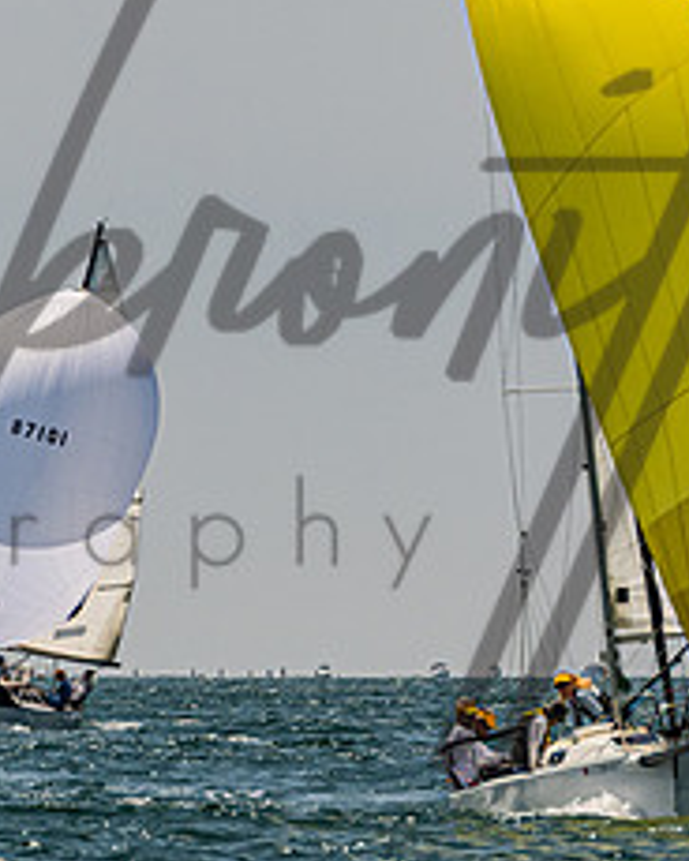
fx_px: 21284
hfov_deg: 1.9
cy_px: 285
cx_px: 168
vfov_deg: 2.3
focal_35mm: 835
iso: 500
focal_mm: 260
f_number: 8
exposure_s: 1/4000
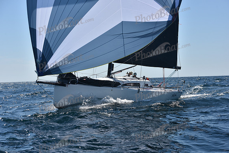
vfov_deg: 19.5
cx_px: 114
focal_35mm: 70
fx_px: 445
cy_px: 76
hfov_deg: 28.8
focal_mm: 70
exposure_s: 1/1000
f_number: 8
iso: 200
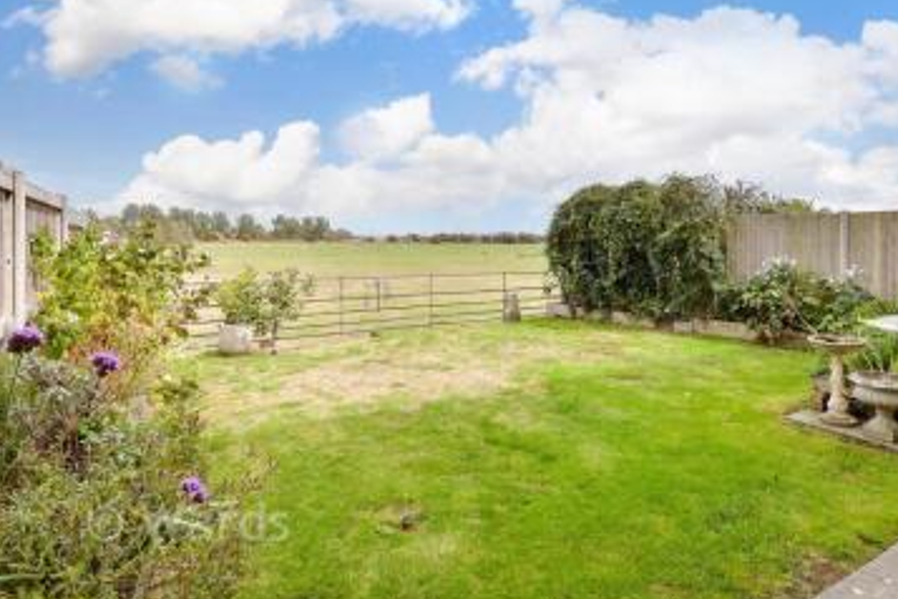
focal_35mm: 20
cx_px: 475
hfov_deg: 83.9
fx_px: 499
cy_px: 248
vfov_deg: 61.5
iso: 160
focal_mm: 10
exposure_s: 1/320
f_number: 8
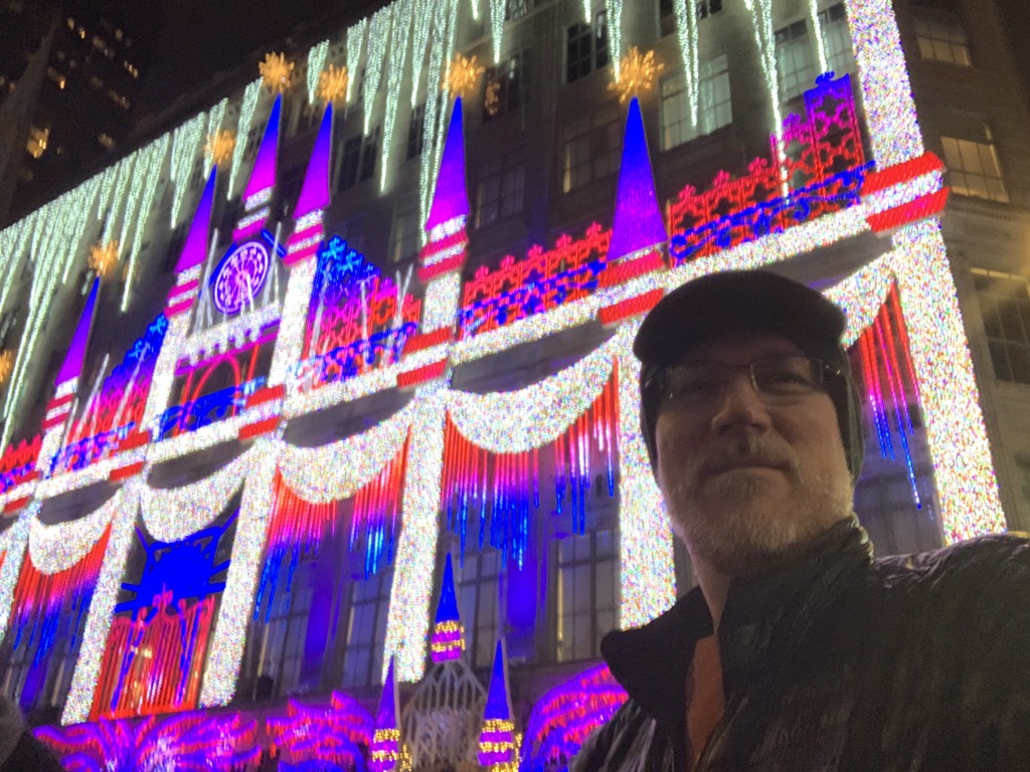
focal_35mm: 32
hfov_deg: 56.8
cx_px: 515
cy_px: 386
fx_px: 952
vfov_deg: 44.2
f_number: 2.2
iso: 400
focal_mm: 2.87
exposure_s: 1/29
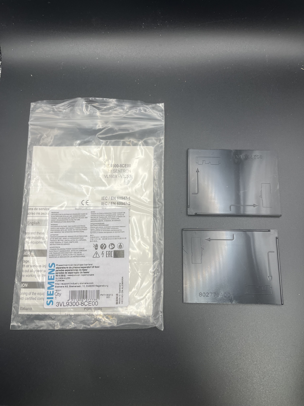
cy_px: 203
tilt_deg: -77.5
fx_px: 304
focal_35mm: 26
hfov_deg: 53.1
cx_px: 152
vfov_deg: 67.3
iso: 32
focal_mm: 5.1
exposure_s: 1/122
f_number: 1.6
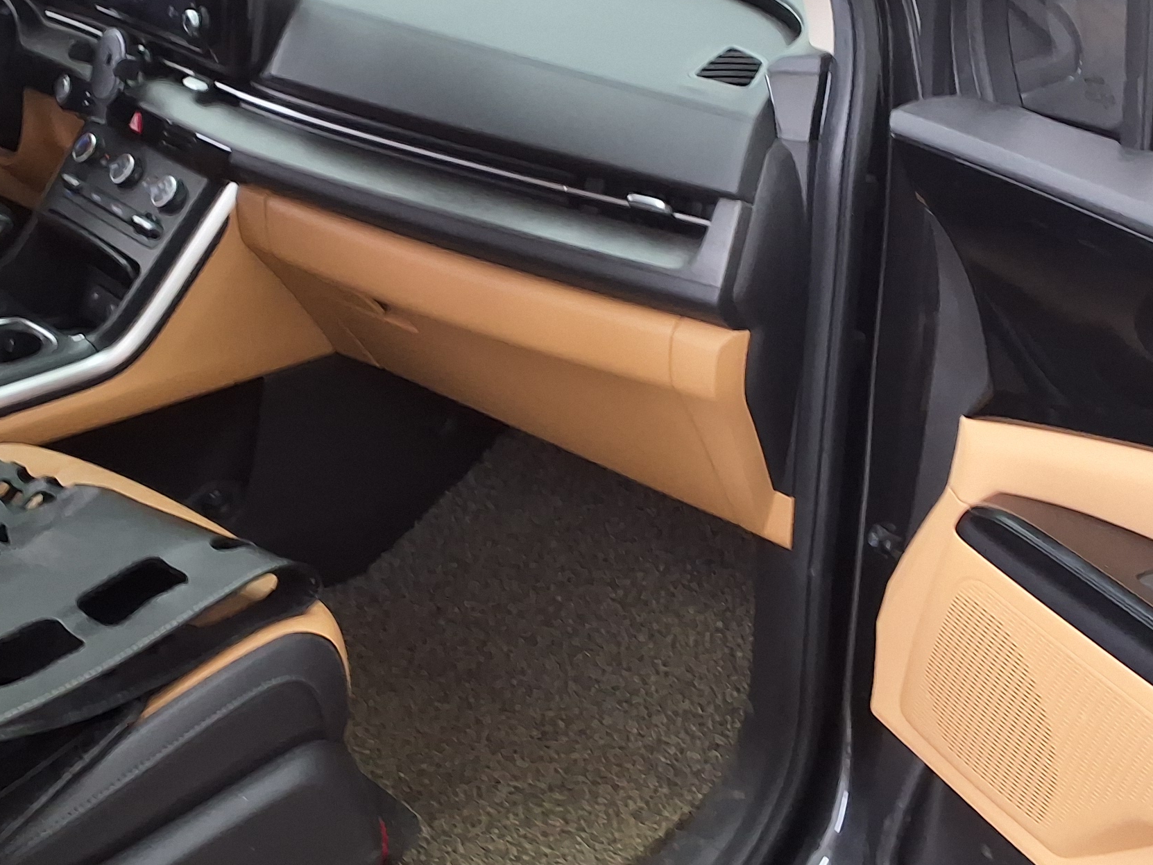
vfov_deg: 26.4
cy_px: 265
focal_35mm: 55
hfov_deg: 34.8
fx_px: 1832
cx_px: 447
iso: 64
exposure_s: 1/40
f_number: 1.9
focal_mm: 2.91
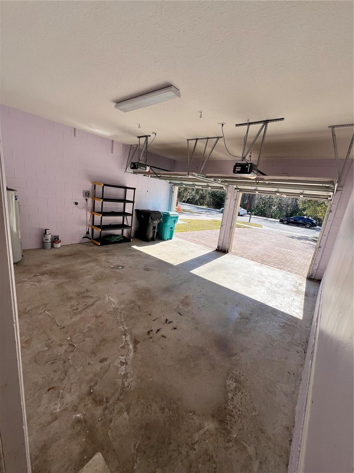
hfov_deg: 89.9
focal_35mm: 13
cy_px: 236
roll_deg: -6.4
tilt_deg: -13.1
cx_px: 177
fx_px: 177
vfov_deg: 106.2
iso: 32
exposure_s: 1/669
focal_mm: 1.57
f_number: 1.8
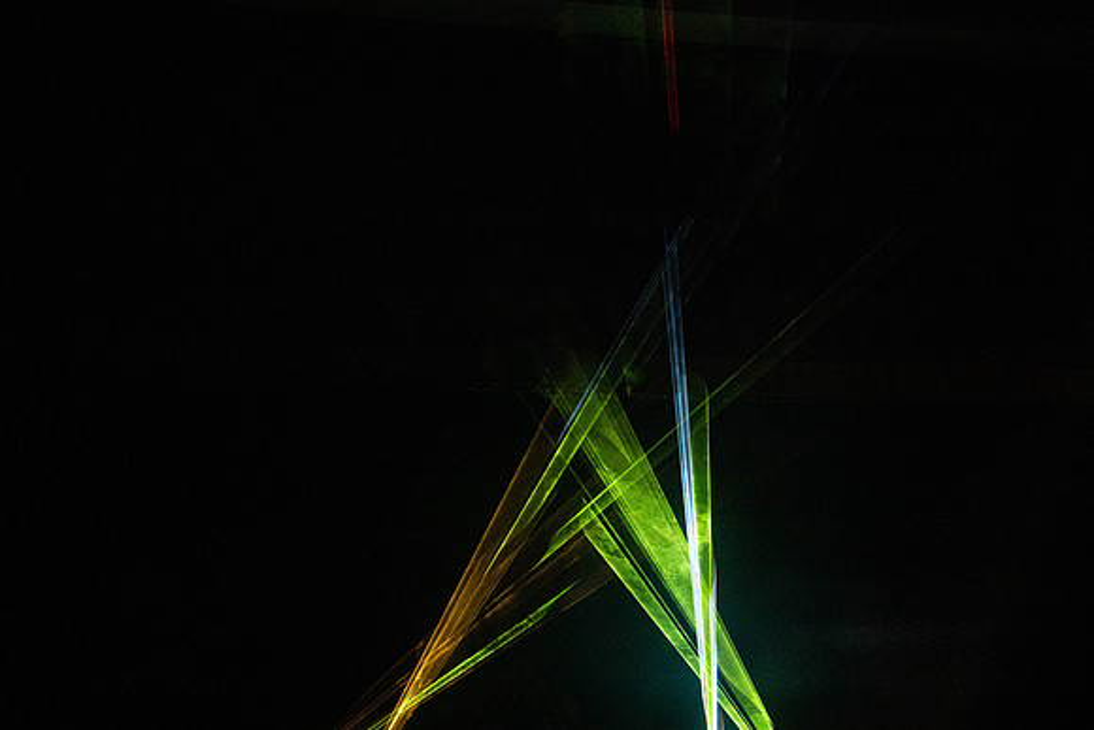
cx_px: 547
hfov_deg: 28.8
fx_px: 2128
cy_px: 365
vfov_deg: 19.5
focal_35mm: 70
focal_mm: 70
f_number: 5.6
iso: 6400
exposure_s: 1/250
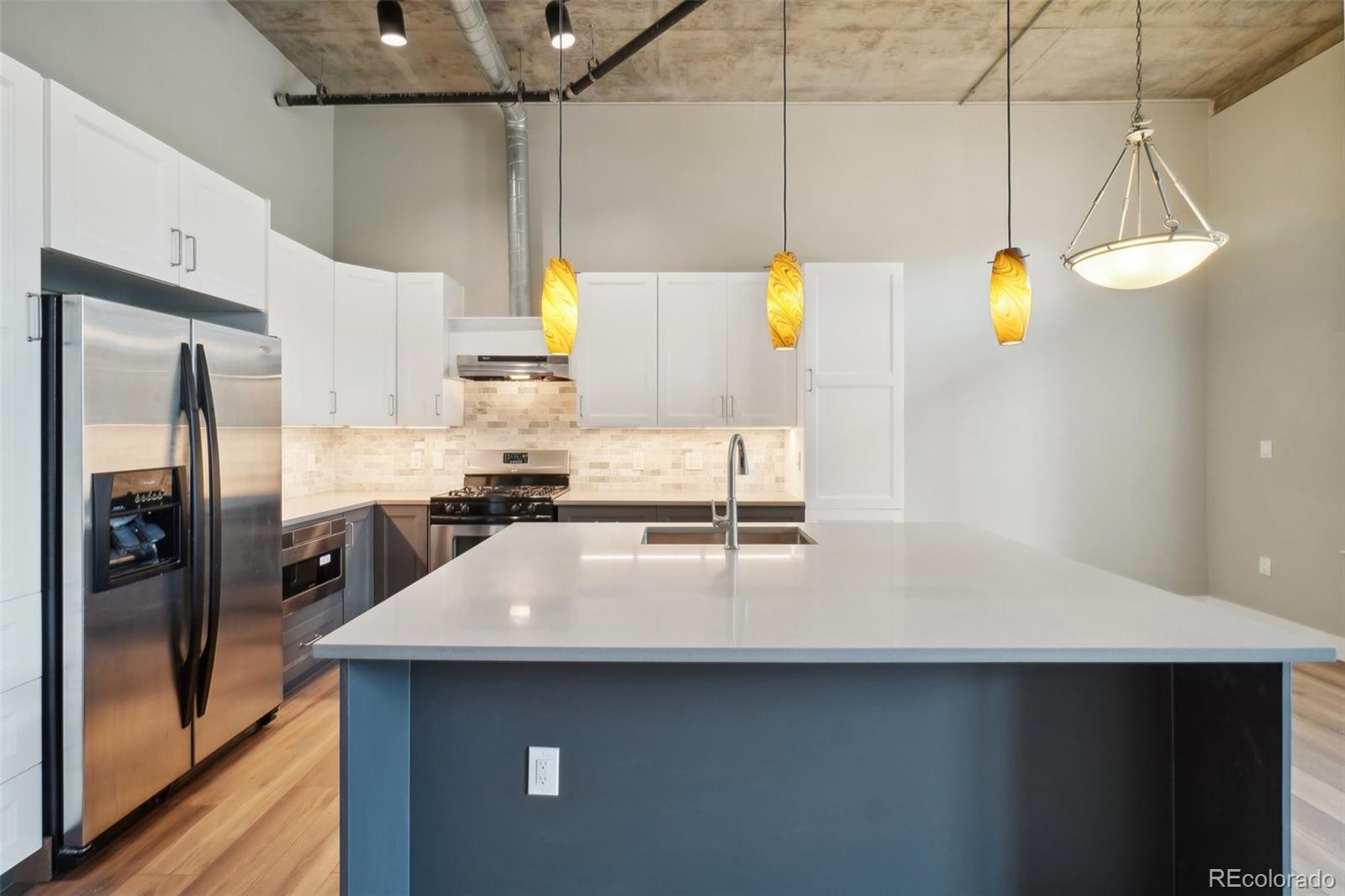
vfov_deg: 77.3
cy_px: 448
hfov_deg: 100.4
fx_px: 560
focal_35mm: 15
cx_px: 672
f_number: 9
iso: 400
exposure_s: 1/6
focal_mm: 10
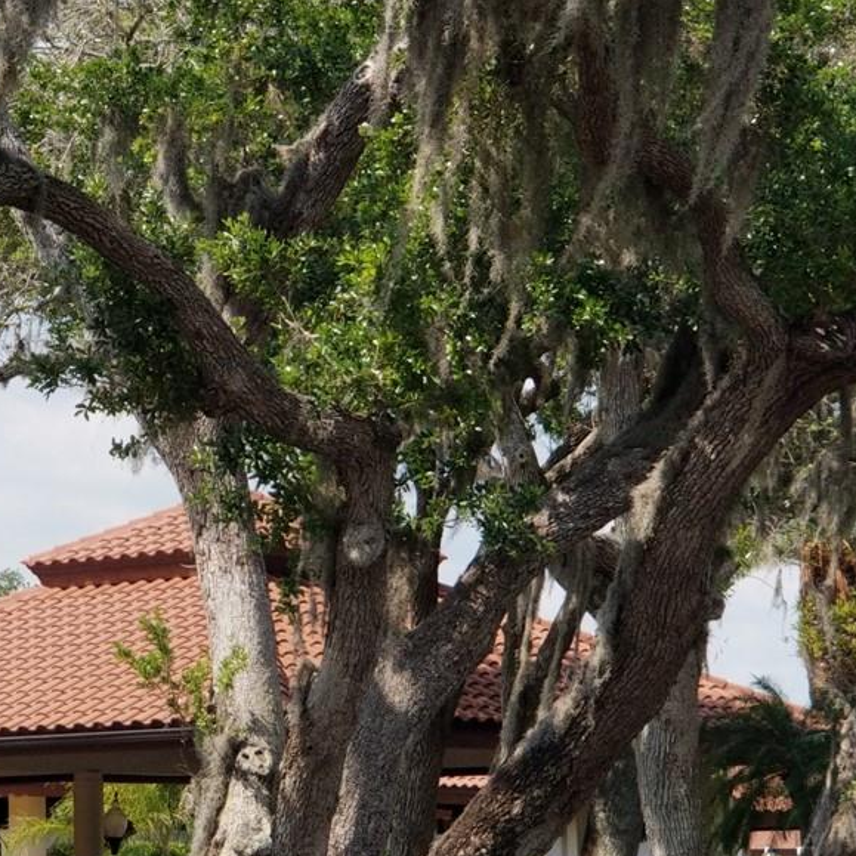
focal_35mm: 127
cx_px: 52
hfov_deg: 13.6
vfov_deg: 13.7
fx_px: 3553
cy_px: 458
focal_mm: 6
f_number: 2.4
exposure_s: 1/638
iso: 25
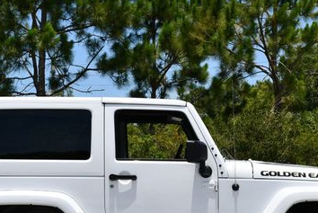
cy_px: 155
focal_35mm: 94
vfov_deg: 14.5
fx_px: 831
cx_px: 163
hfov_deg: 21.7
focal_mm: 26
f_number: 9
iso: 100
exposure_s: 1/320
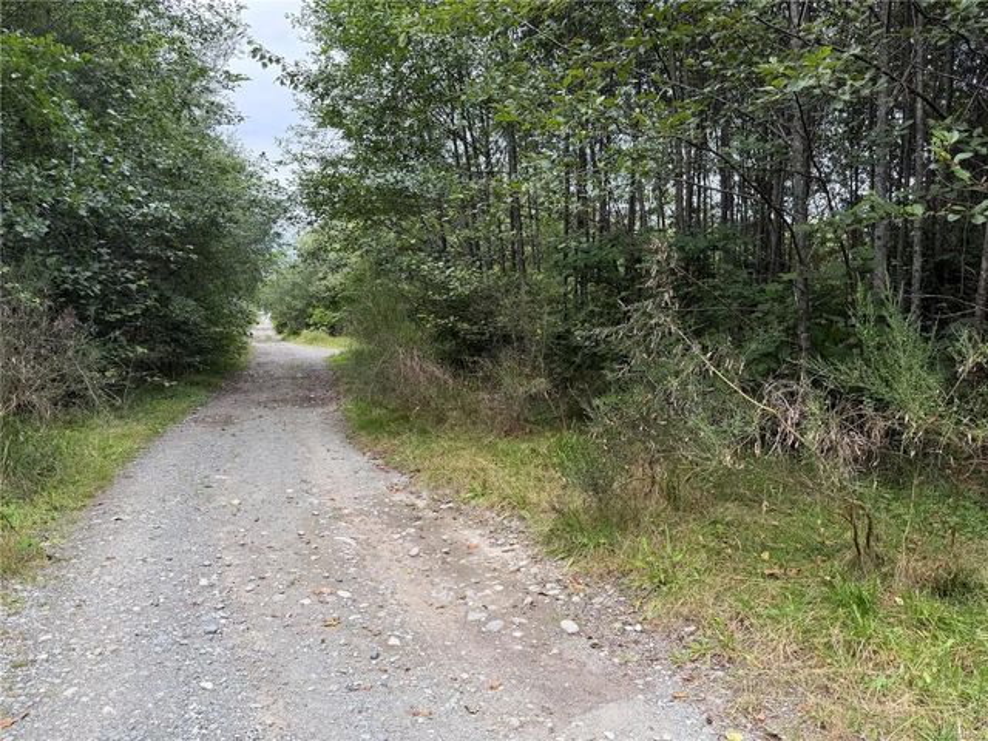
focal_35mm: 24
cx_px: 494
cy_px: 370
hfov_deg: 71.6
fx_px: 685
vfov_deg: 56.8
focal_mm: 6.76
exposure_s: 1/245
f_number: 1.78
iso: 80
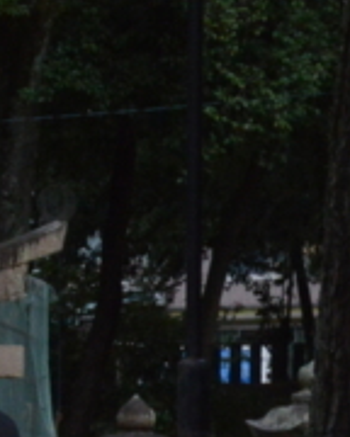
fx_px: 3936
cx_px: -401
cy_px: 496
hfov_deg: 5.0
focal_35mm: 304
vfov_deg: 6.3
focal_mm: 38
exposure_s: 1/640
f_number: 13
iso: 1600
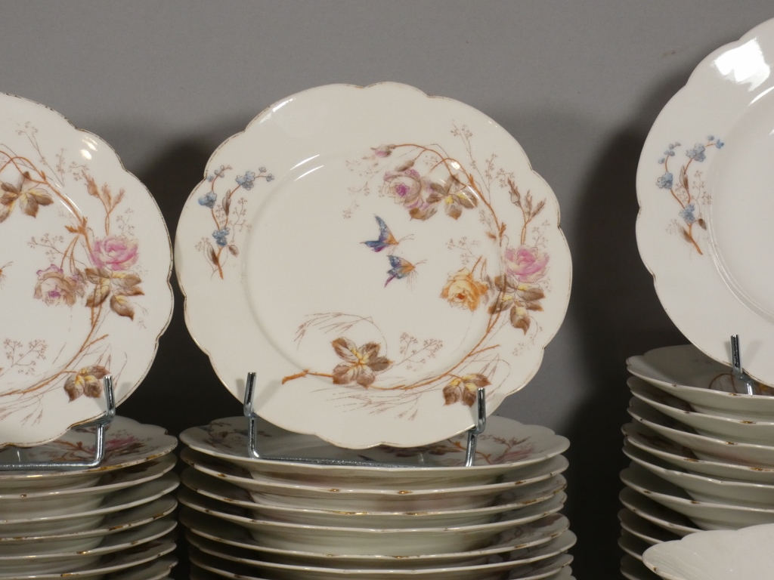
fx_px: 3667
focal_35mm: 164
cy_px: 290
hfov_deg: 12.0
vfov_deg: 9.1
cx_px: 387
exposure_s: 1/80
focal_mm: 29.5
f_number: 5.4
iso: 320
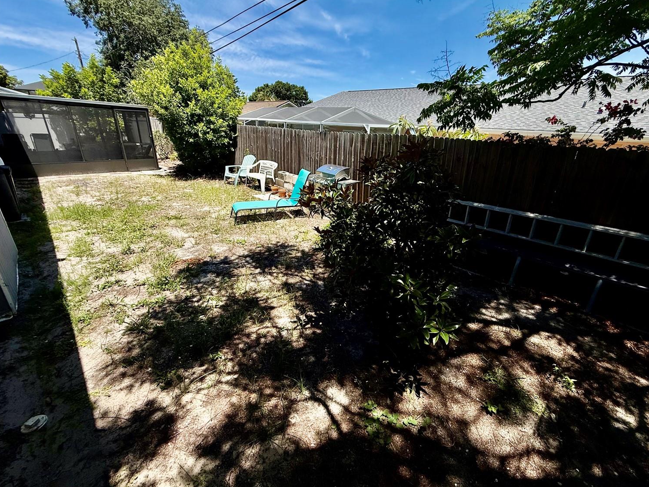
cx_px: 344
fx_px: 281
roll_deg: -3.4
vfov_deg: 81.7
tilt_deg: -20.6
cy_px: 235
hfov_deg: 98.0
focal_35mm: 15
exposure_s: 1/2611
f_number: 2.2
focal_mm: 2.22
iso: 50
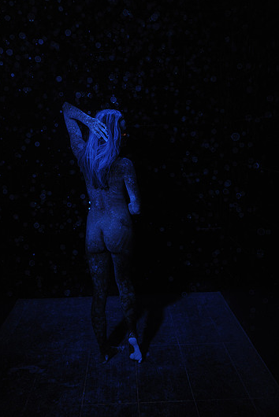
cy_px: 205
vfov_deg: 54.4
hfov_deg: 37.9
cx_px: 130
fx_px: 406
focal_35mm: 35
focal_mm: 32
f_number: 4
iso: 800
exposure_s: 1/125
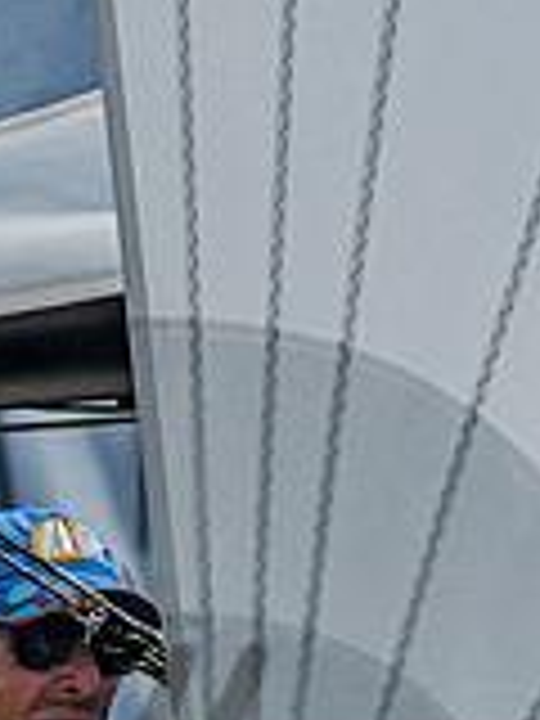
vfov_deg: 2.2
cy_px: 251
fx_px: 18408
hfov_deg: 1.7
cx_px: 531
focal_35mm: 885
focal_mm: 150
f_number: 6.3
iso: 400
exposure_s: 1/2500
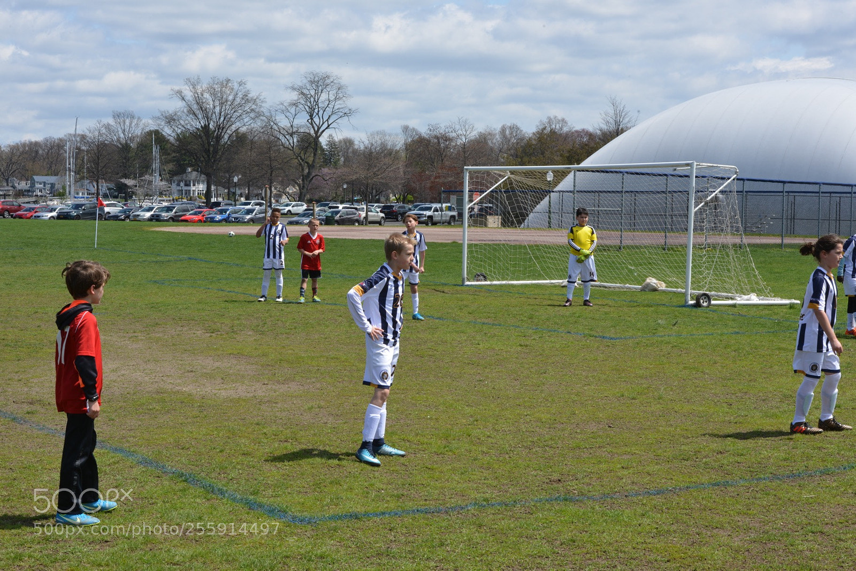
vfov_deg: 19.5
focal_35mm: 70
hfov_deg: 28.8
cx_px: 428
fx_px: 1664
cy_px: 286
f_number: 22
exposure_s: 1/125
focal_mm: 70
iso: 400
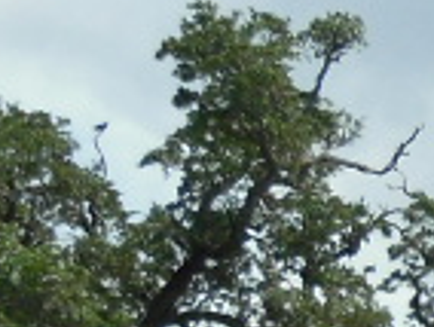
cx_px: 1534
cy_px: 929
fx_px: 3077
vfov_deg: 5.7
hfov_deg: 6.8
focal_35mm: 245
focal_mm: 6
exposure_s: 1/165
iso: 80
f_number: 8.1
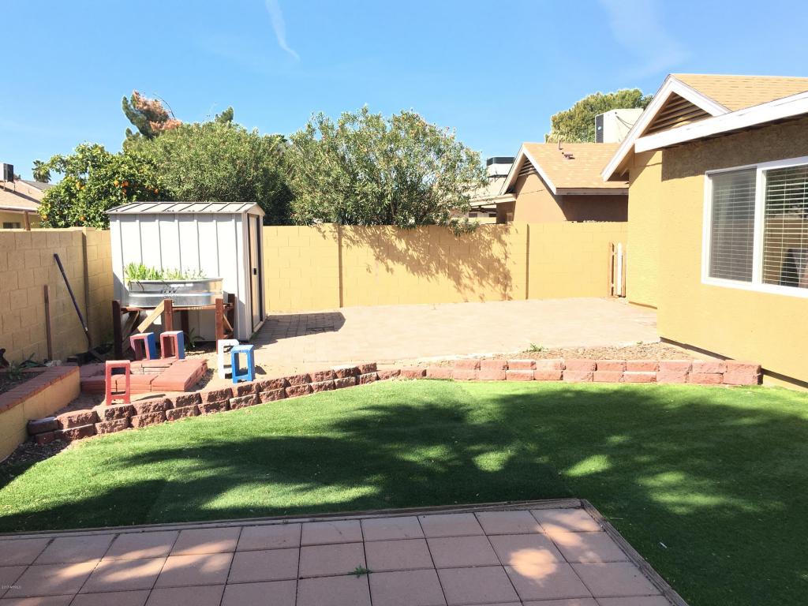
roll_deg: +0.5
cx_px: 404
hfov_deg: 61.7
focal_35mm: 29
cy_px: 303
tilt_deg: -4.5
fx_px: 677
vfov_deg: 48.2
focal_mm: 4.15
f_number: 2.2
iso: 25
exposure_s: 1/801
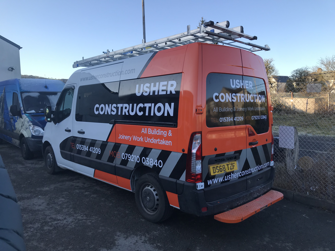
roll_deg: +1.4
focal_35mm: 28
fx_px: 271
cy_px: 126
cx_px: 168
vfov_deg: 49.7
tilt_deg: -5.2
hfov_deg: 63.4
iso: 20
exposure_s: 1/656
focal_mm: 3.99
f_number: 1.8
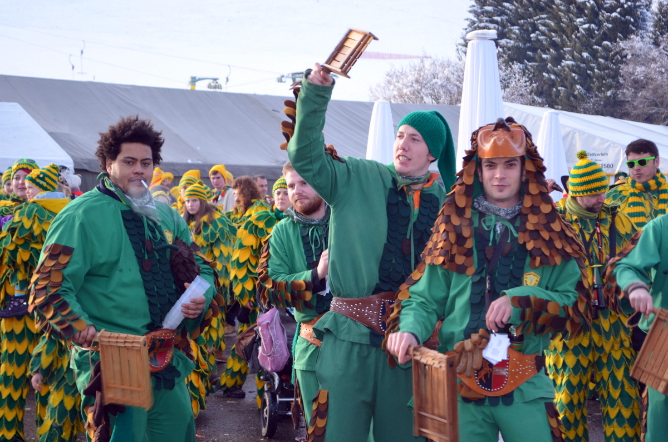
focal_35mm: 82
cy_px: 221
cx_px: 334
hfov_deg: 24.7
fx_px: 1528
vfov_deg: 16.5
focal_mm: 55
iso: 200
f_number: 5.6
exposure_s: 1/125
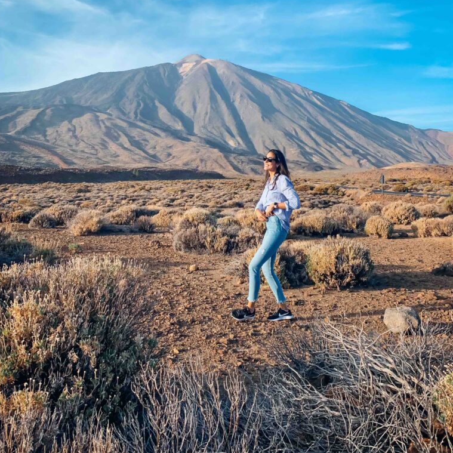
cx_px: 224
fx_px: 459
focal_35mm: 31
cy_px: 188
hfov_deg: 52.5
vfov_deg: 52.3
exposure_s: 1/850
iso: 25
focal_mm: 4.25
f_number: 1.8
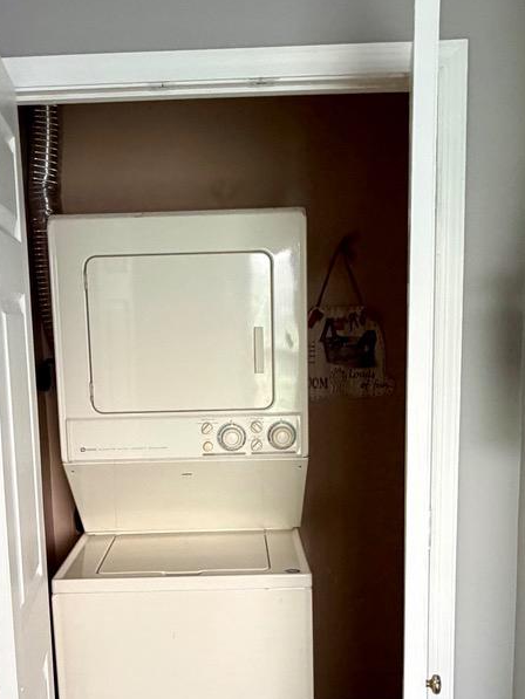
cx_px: 217
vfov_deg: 51.0
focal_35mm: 36
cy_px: 424
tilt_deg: -7.5
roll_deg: +1.2
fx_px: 728
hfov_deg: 39.5
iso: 320
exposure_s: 1/104
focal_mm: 2.22
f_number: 2.2
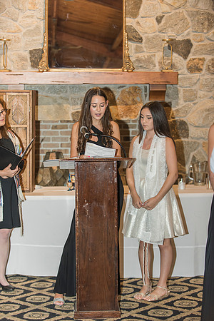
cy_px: 160
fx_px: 731
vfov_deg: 24.8
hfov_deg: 16.7
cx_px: 107
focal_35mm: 82
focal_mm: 82
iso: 800
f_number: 2.8
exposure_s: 1/125
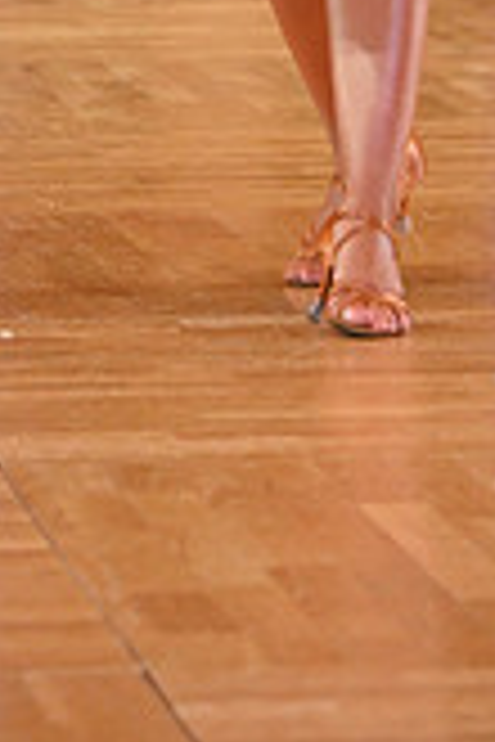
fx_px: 7589
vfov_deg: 5.5
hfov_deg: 3.7
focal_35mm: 368
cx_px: -178
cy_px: -387
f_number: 4
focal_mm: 105
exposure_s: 1/400
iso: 1600
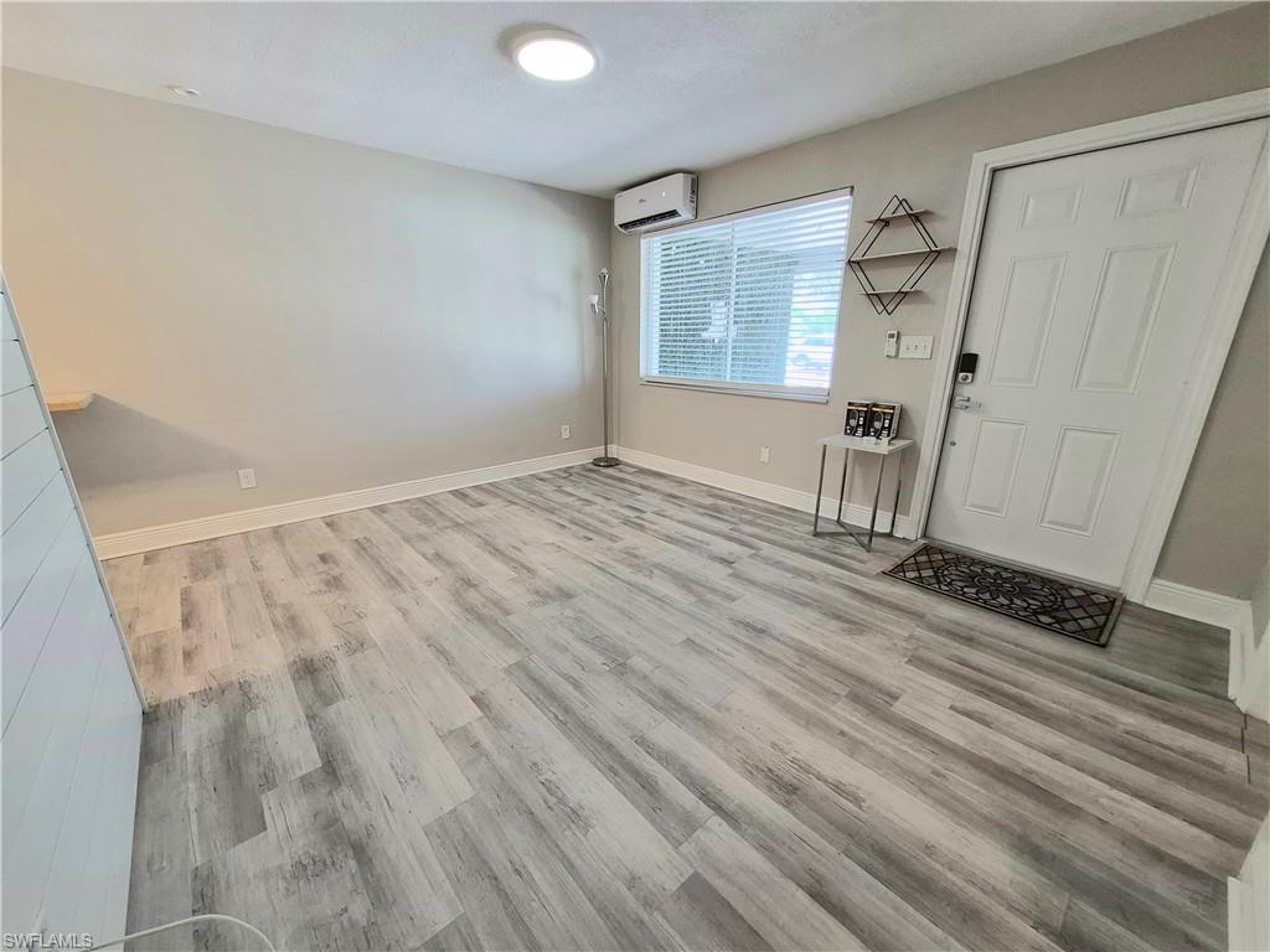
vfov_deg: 89.9
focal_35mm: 13
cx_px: 635
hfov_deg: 106.2
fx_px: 477
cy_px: 476
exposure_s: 1/60.2
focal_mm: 1.74
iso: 160
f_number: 2.2
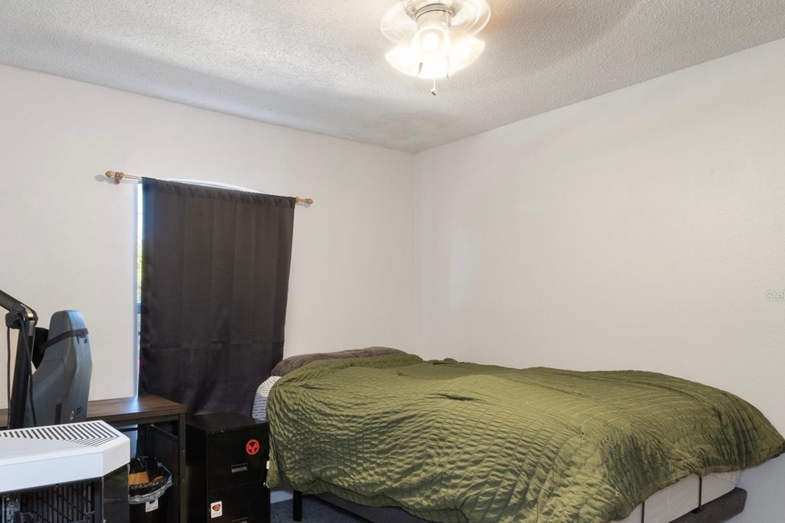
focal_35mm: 26
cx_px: 307
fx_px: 559
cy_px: 296
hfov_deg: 69.3
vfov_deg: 50.0
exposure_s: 3
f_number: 8
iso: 320
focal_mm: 13
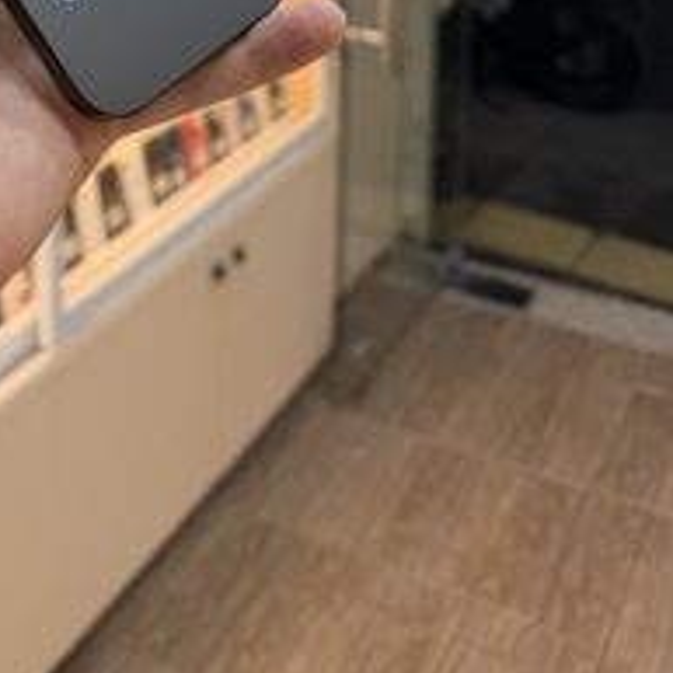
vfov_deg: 26.8
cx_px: 26
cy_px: -174
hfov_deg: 29.4
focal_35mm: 55
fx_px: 1210
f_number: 1.78
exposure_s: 1/414
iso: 80
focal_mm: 6.76
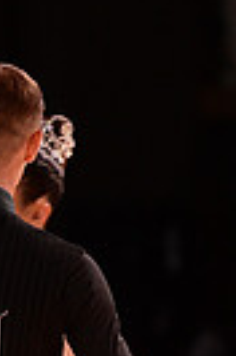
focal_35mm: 764
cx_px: -125
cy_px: 503
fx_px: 7552
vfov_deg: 2.7
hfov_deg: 1.8
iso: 2000
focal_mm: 175
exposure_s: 1/250
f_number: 3.2
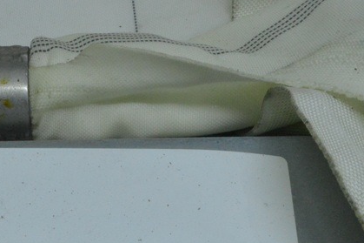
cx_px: 91
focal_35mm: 66
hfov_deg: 30.0
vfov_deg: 19.5
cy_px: 283
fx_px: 667
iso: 3200
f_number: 22
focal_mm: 18
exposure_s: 1/50
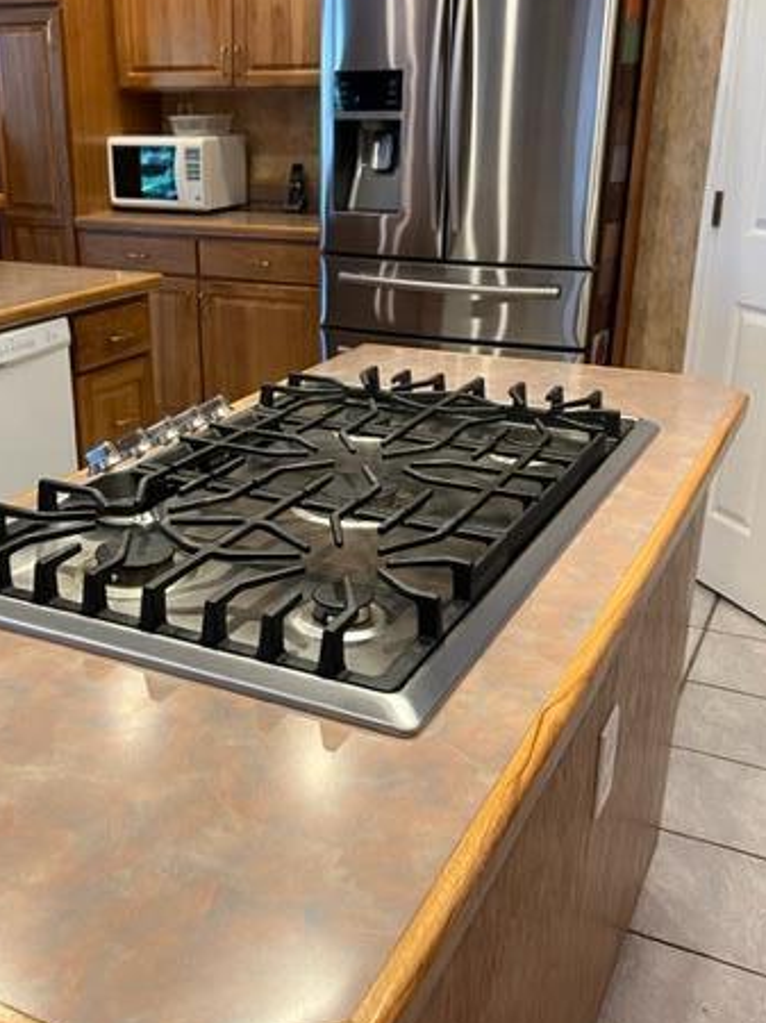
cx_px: 268
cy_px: 509
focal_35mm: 37
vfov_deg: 50.2
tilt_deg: -20.7
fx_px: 1093
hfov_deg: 38.3
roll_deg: +0.3
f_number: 1.5
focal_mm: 5.7
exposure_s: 1/60
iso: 200
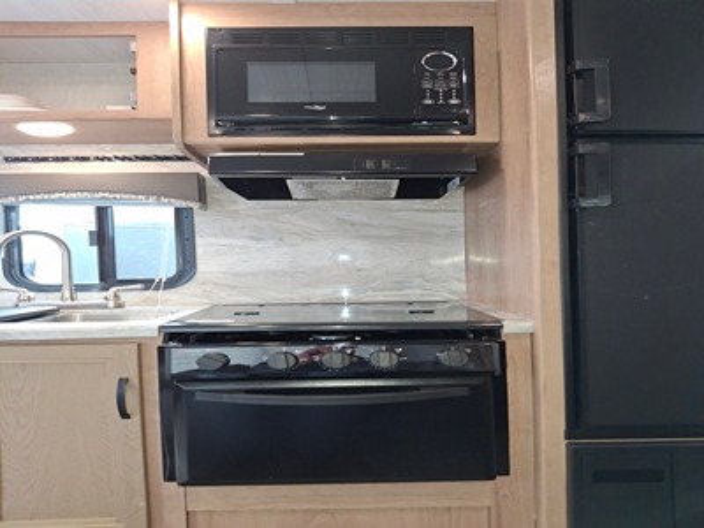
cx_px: 352
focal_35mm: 25
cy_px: 264
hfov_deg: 69.4
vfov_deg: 54.9
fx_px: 508
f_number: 1.8
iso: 160
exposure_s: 1/60
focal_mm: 4.69
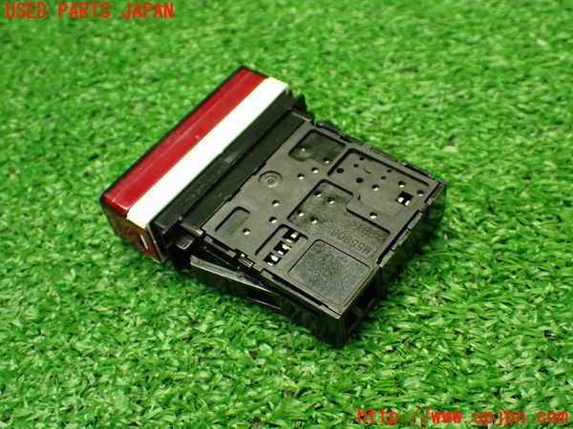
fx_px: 728
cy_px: 214
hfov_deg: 42.9
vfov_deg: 32.9
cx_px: 286
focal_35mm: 44
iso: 800
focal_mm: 7.84
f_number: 2.9
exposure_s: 1/100
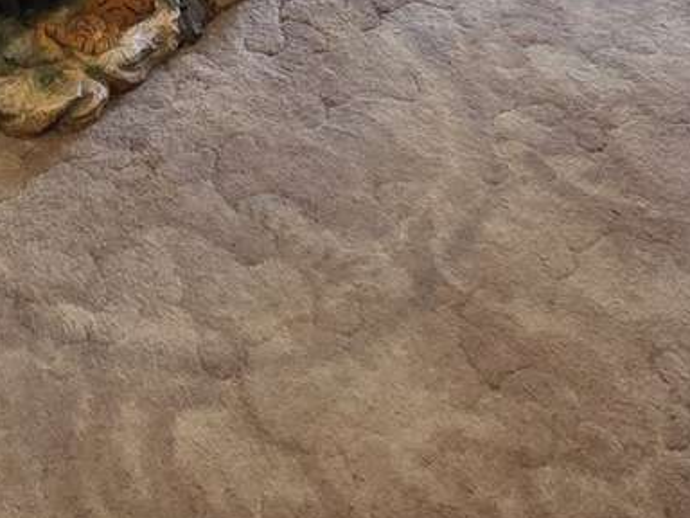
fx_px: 1296
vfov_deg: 14.3
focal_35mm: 65
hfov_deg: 28.2
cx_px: 20
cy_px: -754
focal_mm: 2.2
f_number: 1.9
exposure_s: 1/50
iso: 640
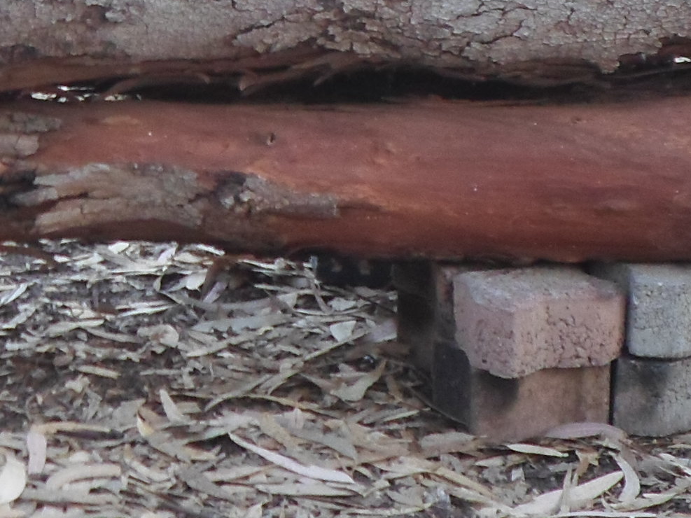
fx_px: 3174
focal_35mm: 159
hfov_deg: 12.2
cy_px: -244
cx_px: -45
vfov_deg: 9.1
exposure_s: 1/45
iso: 100
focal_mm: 7.8
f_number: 3.2
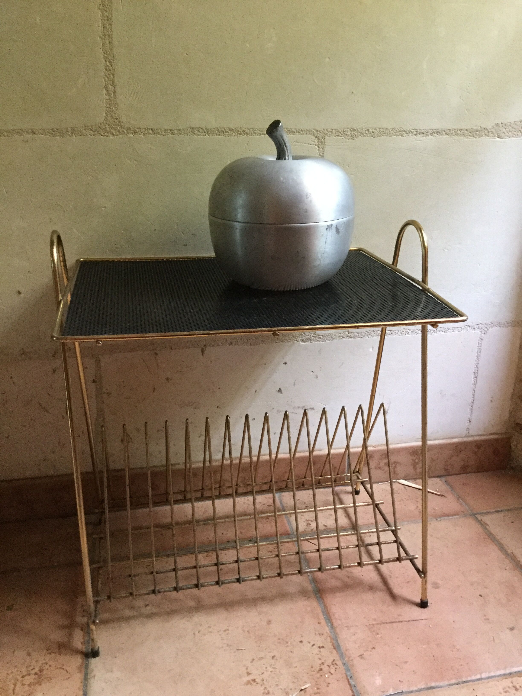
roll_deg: -0.4
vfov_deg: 58.4
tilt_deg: -21.5
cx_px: 261
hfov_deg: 45.4
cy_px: 348
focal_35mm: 31
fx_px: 623
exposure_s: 1/25
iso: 200
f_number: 2.4
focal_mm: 3.3
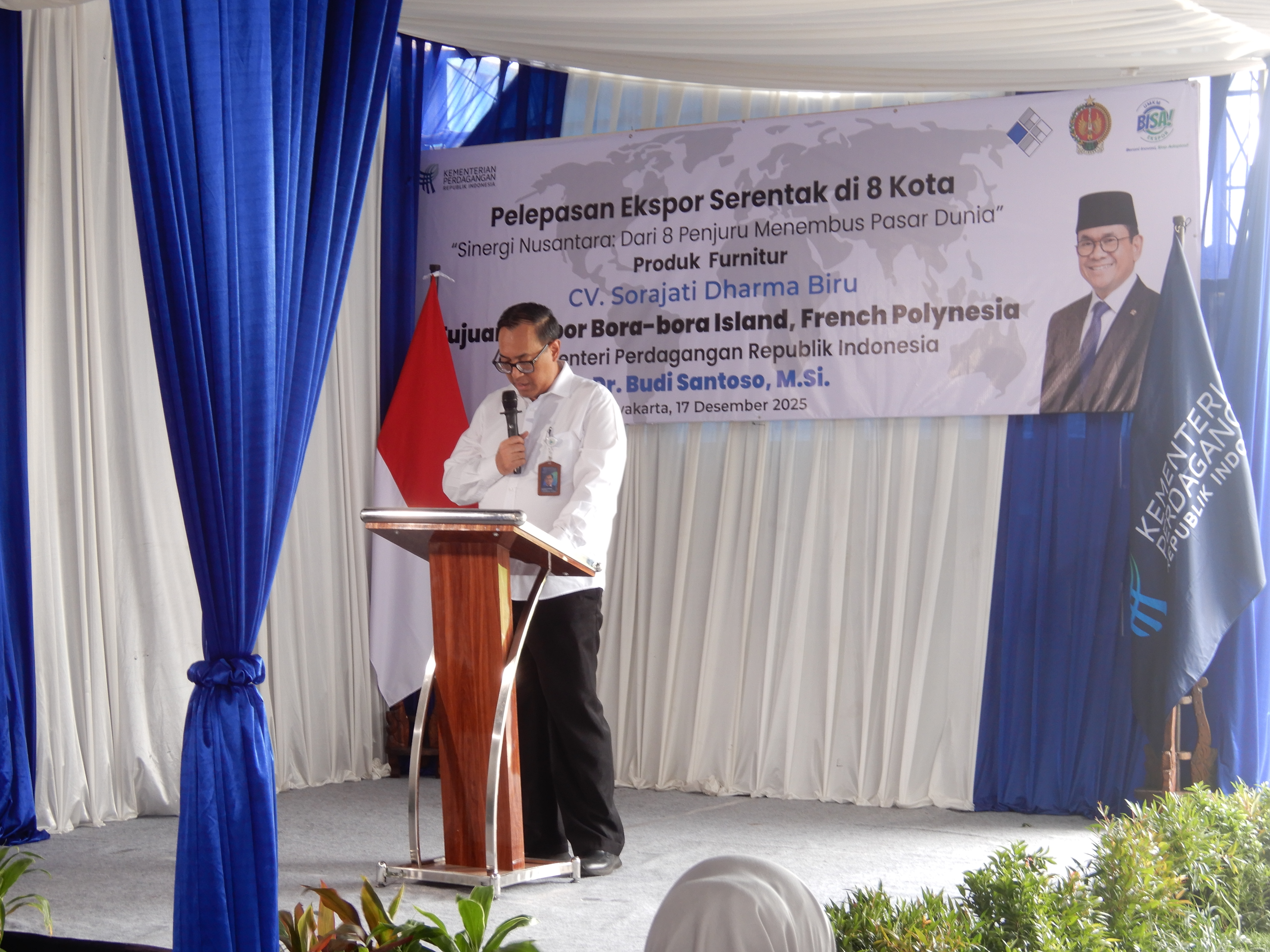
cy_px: 476
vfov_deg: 21.0
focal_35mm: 70
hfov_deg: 27.8
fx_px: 2568
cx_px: 635
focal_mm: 12.5
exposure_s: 1/15
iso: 100
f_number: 4.5
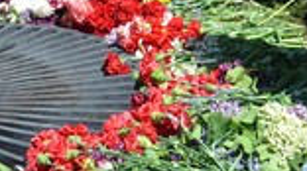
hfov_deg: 15.7
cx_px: 451
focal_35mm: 127
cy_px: -62
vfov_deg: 9.3
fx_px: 1032
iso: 160
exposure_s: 1/250
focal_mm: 18
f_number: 8
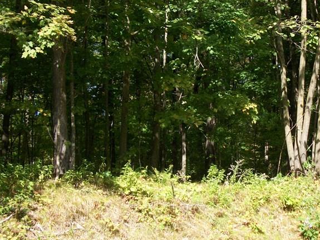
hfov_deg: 33.2
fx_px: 527
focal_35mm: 57
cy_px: 142
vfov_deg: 25.6
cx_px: 236
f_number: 2.9
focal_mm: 5.7
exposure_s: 1/500
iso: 96
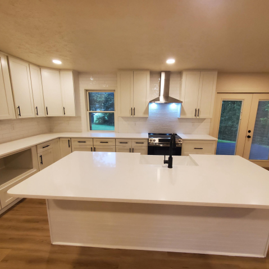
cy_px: 138
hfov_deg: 87.4
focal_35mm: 16
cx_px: 138
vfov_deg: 87.4
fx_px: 141
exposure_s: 1/60
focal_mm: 1.8
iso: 320
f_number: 2.2
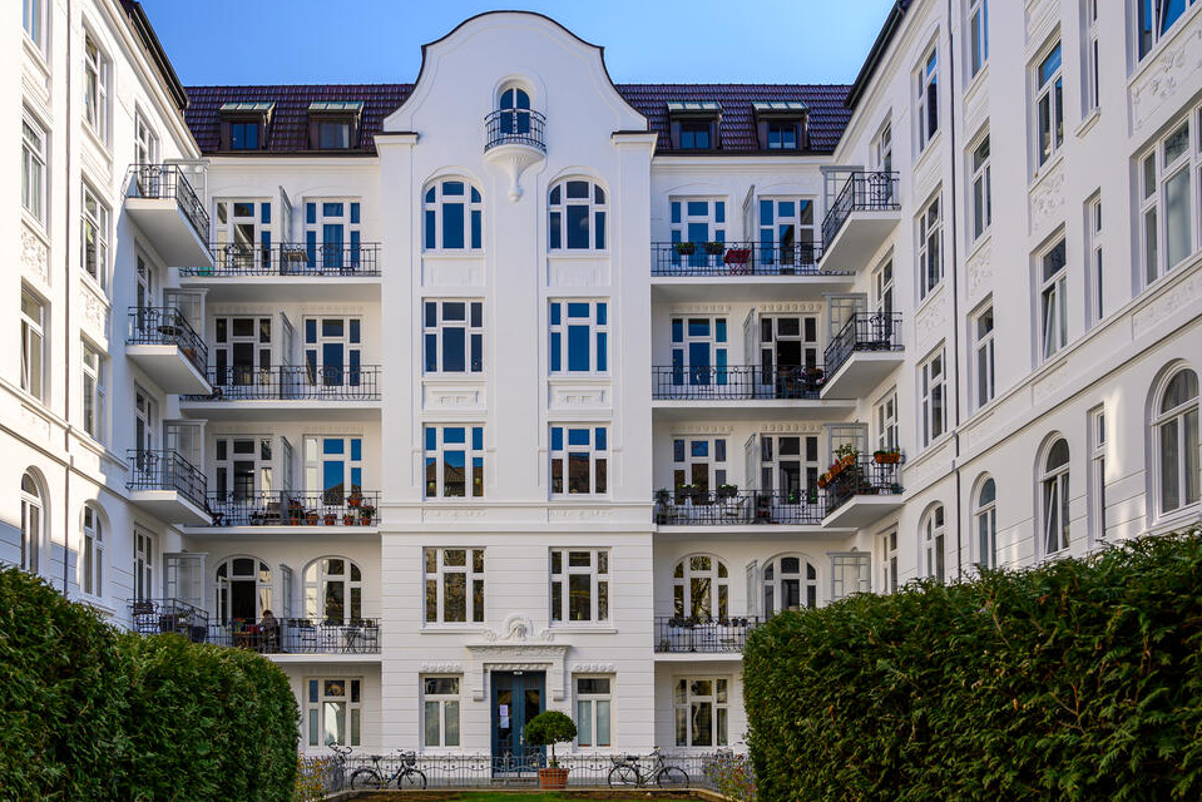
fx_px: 1002
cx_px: 509
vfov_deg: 43.6
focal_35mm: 30
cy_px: 435
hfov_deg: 61.6
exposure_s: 1/400
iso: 100
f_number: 6.3
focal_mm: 24
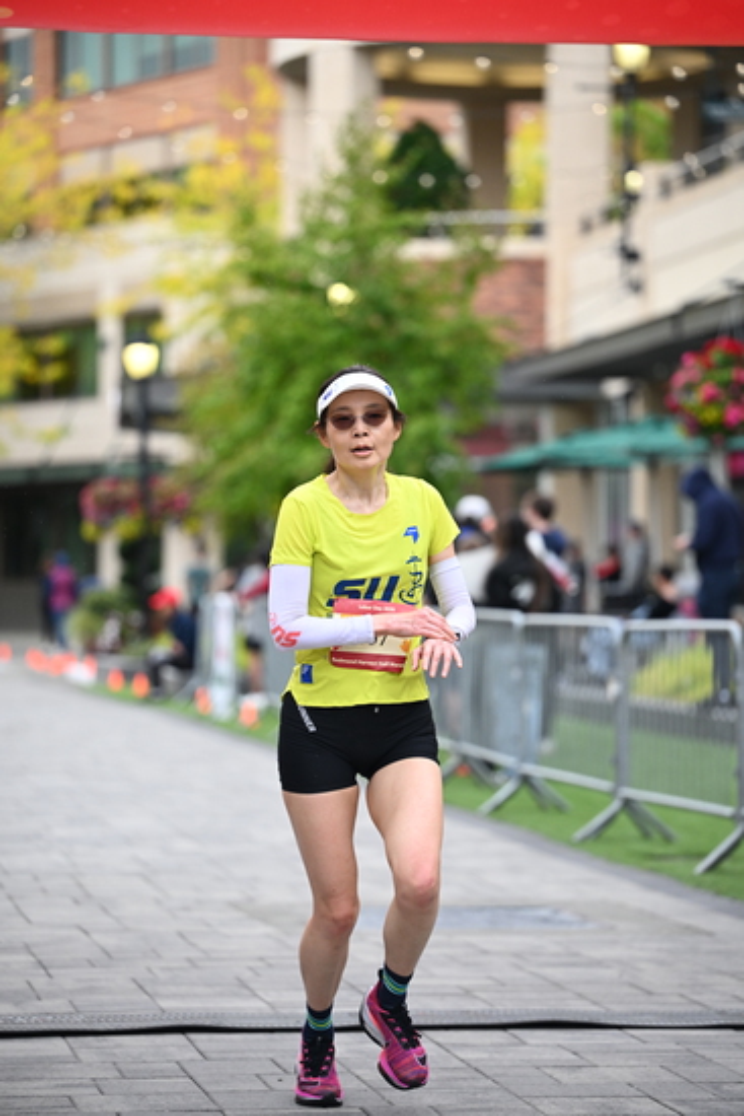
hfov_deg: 11.0
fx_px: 3872
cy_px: 558
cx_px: 372
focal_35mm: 125
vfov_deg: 16.4
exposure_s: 1/1600
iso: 1000
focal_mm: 125
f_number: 2.8
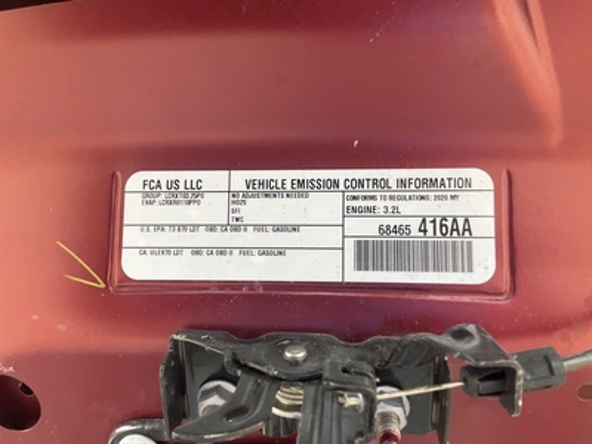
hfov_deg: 61.7
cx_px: 296
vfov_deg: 48.2
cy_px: 222
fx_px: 496
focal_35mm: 29
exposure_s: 1/95
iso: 64
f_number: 1.8
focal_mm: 3
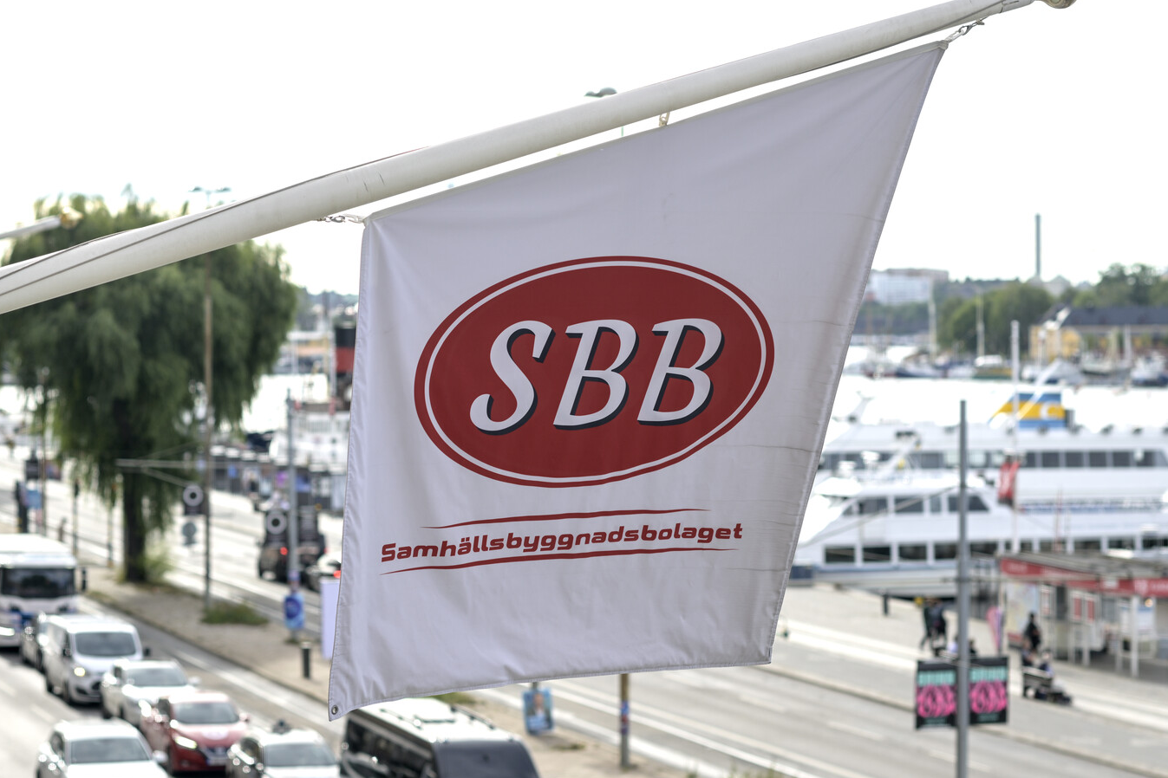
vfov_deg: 13.6
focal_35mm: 101
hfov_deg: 20.2
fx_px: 3277
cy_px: 404
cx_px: 584
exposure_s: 1/250
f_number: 4
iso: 64
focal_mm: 85
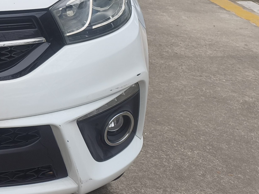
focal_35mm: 76
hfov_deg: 21.3
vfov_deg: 18.7
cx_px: -139
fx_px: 569
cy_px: -11
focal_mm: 5.84
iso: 80
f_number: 1.6
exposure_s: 1/100
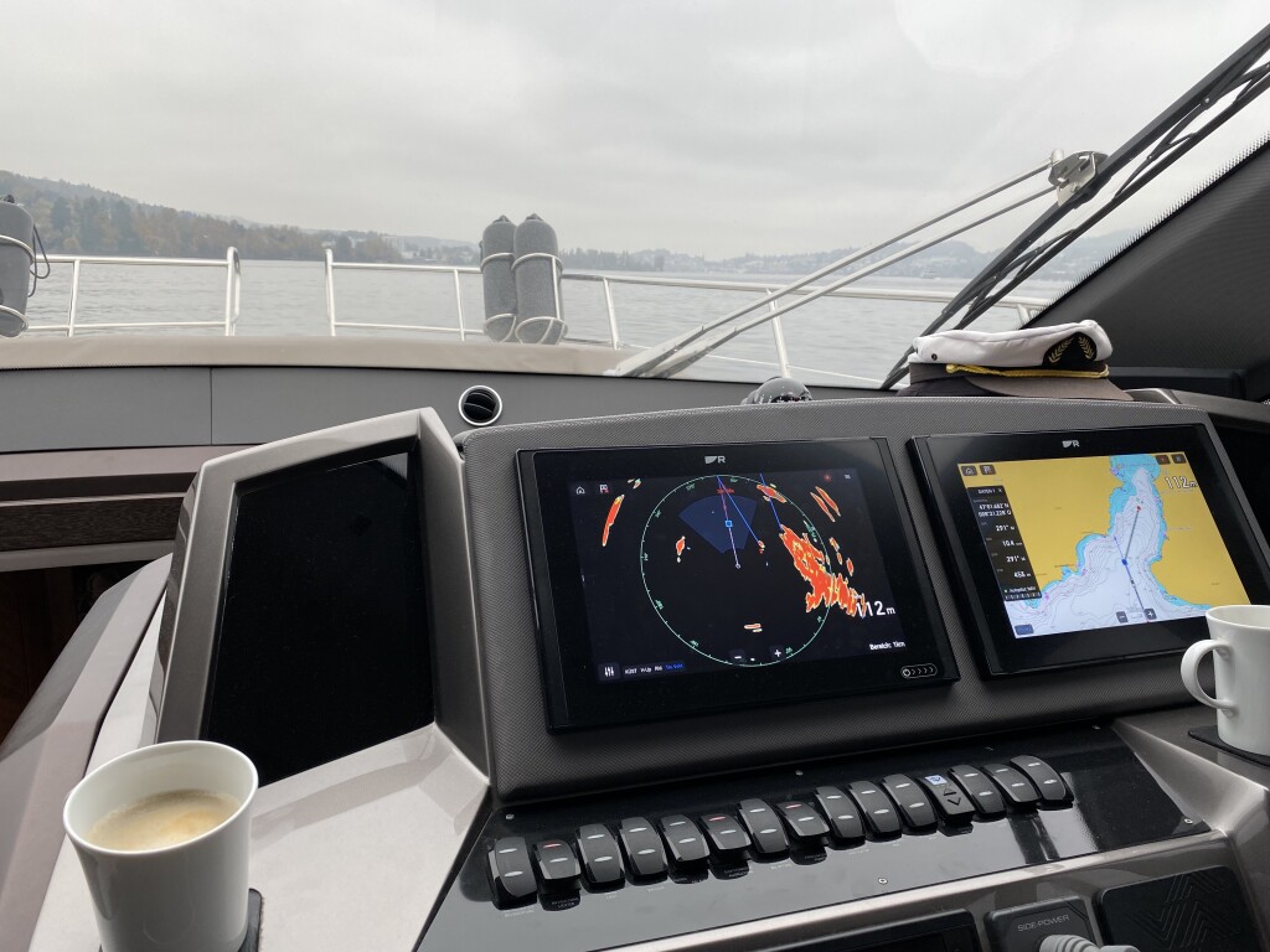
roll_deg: -0.1
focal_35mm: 26
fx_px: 954
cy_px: 476
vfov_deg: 53.1
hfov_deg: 67.3
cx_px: 635
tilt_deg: -12.5
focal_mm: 4.25
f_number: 1.8
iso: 32
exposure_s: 1/233
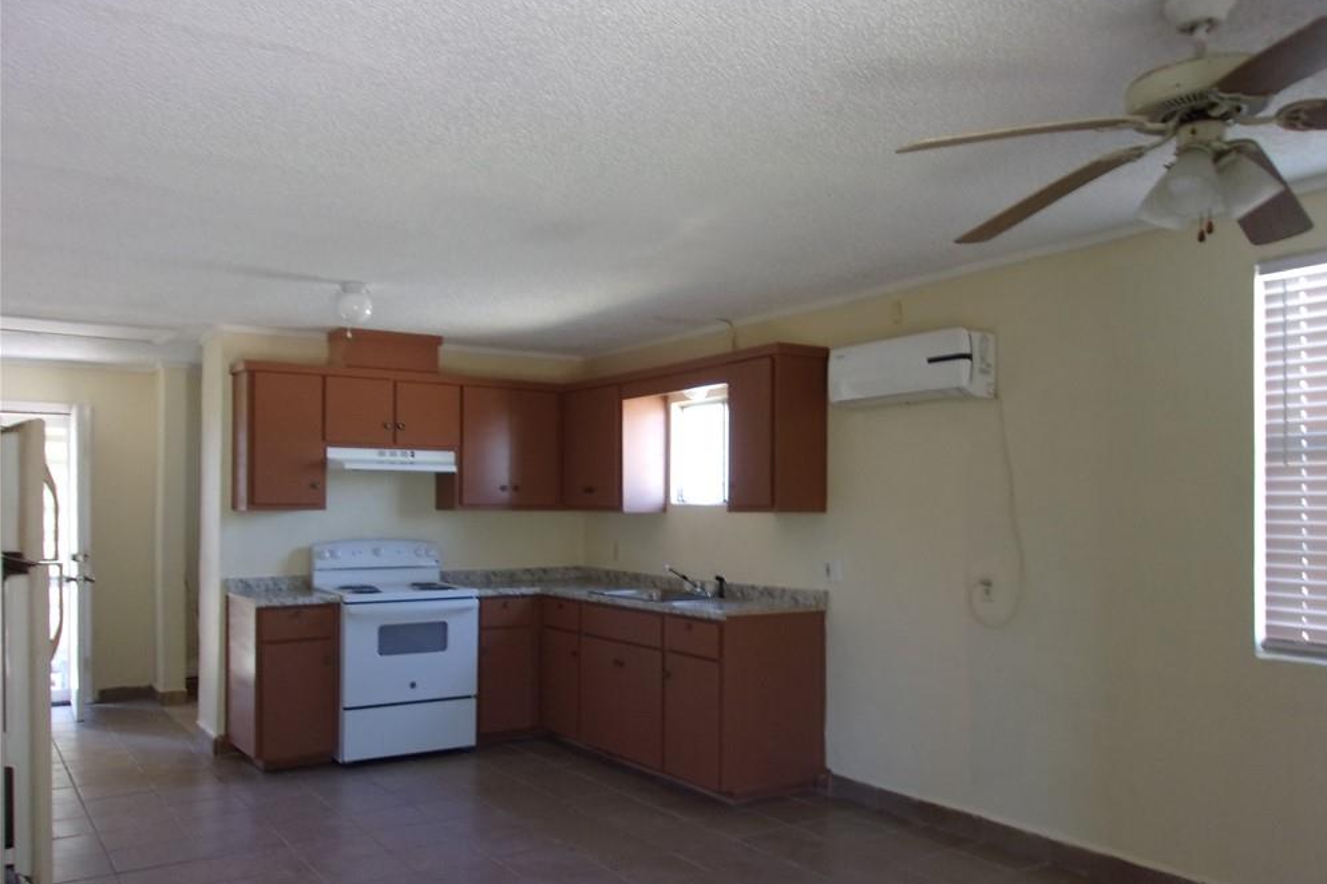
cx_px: 684
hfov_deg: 63.7
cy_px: 496
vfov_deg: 44.9
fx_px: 1069
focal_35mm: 29
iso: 195
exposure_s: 1/34
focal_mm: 4.9
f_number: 3
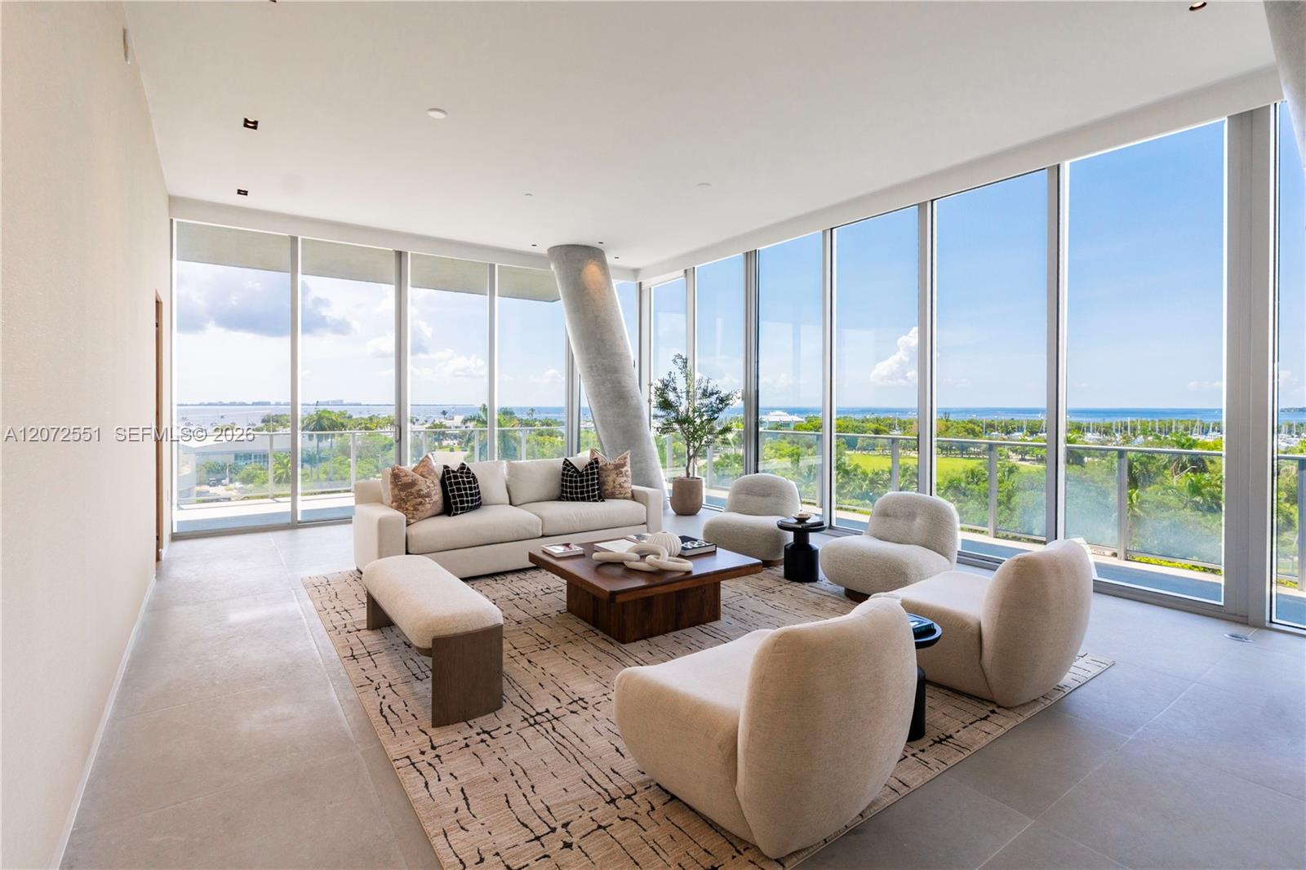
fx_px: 598
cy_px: 435
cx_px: 653
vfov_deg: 72.0
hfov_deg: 95.0
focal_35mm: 16
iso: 250
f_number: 9
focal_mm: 11
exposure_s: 1/500
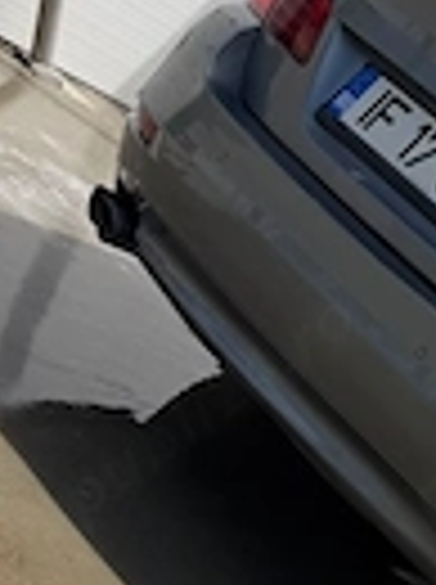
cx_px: 647
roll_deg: -39.9
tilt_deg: -8.9
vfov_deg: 25.9
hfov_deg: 17.8
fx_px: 1247
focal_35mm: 74
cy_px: 464
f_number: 1.78
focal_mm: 6.76
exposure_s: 1/4975
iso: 80
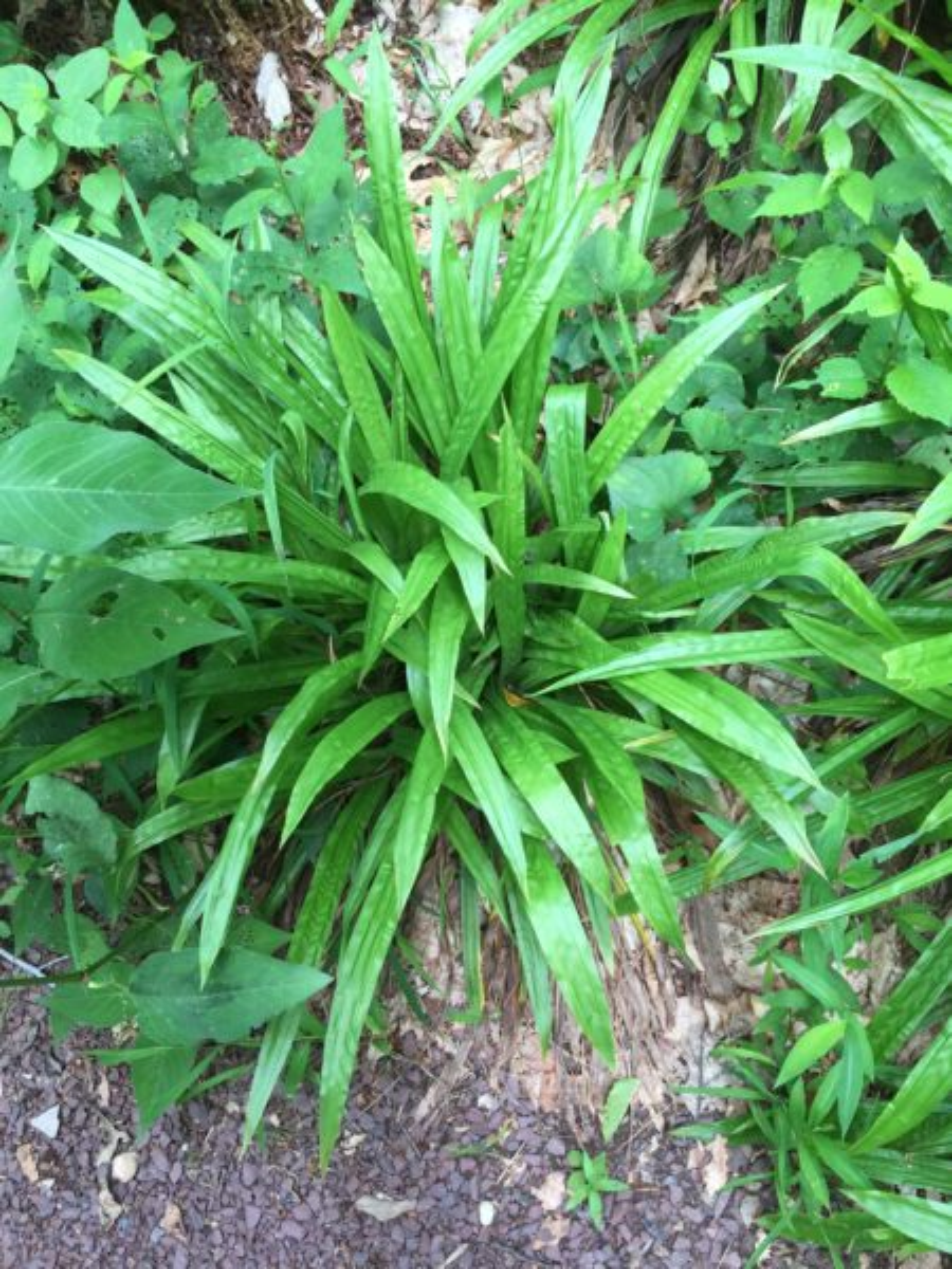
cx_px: 476
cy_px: 634
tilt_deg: -57.3
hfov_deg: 48.2
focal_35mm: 29
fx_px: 1063
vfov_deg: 61.7
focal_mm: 4.15
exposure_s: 1/60
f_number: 2.2
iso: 32
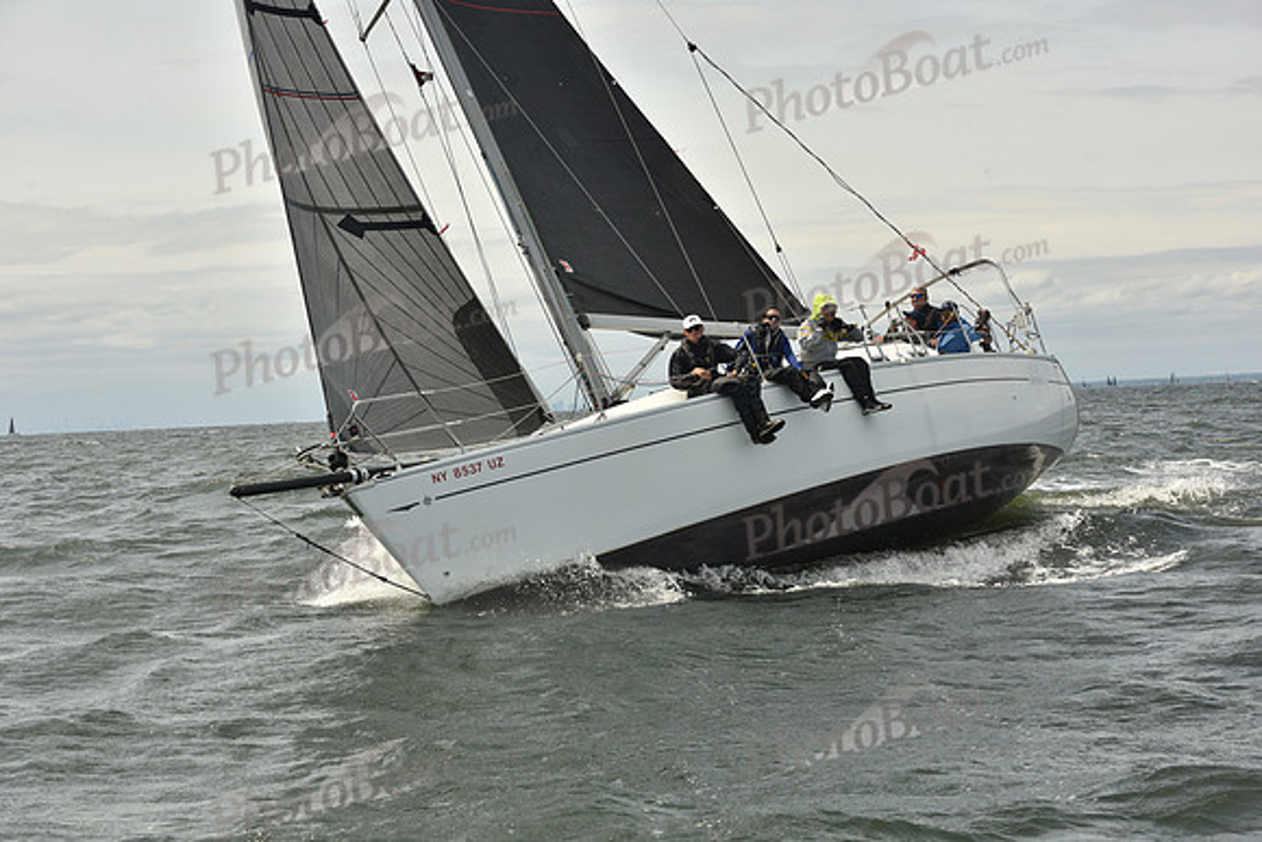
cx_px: 631
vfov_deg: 19.5
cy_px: 421
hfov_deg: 28.8
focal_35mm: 70
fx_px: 2454
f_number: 9
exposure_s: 1/800
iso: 250
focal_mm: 70
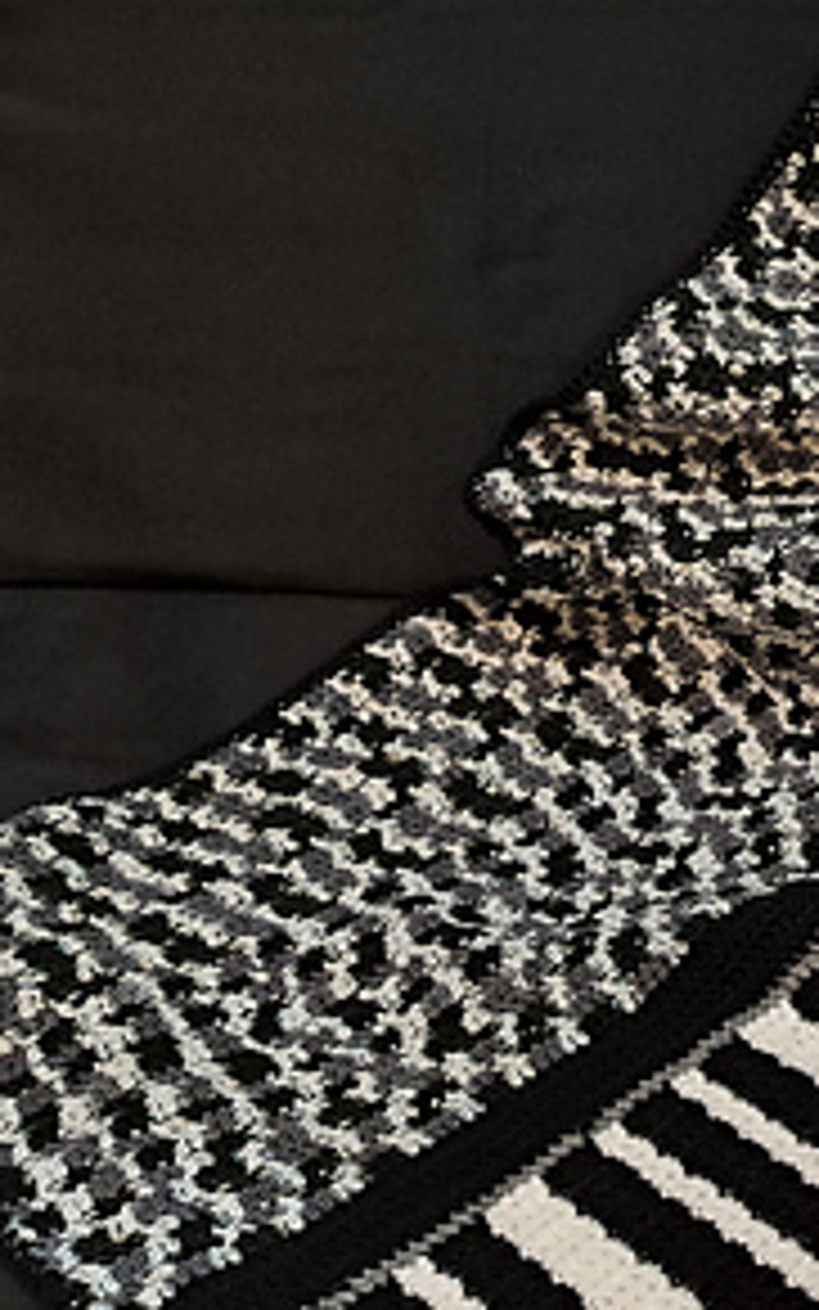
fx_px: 1999
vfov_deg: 36.1
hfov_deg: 20.7
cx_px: 1125
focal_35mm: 56
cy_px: 509
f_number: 1.8
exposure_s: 1/30
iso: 500
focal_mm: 5.23
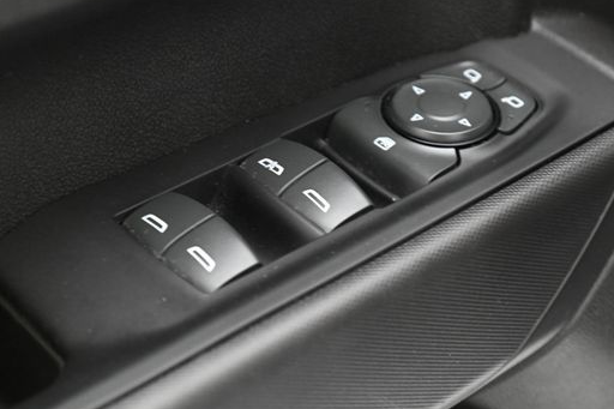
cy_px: 200
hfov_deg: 16.4
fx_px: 2131
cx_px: 336
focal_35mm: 125
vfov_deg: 11.0
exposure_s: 1/60
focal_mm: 100
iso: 2800
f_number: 7.1
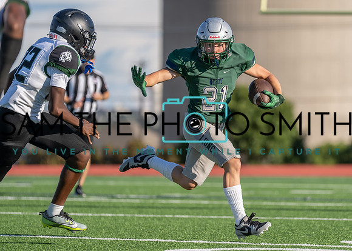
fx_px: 2777
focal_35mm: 278
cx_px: 241
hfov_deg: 7.2
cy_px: 128
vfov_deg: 5.2
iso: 100
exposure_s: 1/2000
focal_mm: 200
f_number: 2.8
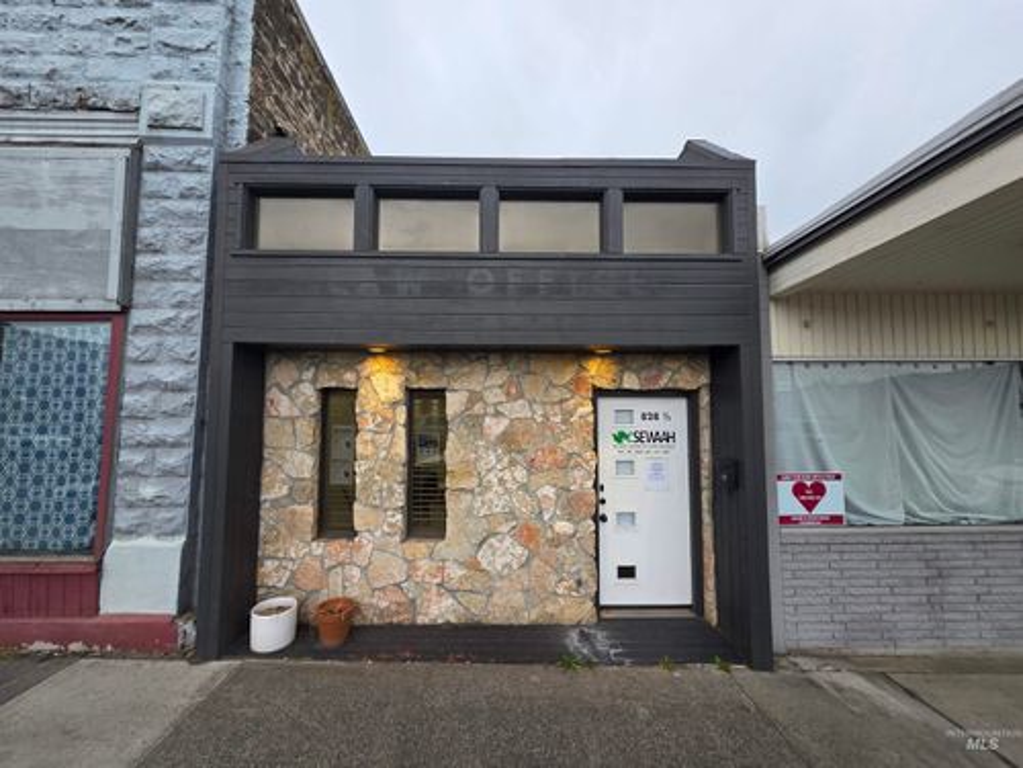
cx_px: 512
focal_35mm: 13
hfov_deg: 106.2
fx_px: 384
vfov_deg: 89.9
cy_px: 384
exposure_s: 1/120
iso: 80
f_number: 1.9
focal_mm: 2.2
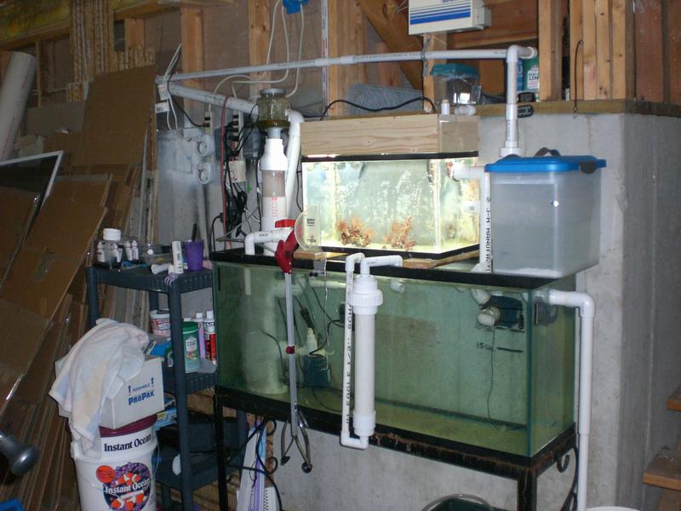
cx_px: 340
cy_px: 256
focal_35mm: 38
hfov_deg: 49.0
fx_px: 748
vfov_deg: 37.7
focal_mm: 6.3
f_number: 3.1
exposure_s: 1/60
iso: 200
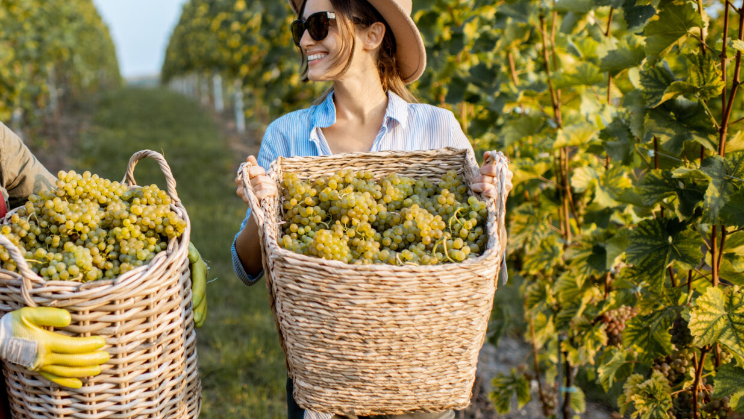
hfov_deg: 35.8
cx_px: 183
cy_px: 174
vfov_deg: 21.1
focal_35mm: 57
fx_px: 1125
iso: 250
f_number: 2
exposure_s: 1/1600
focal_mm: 35
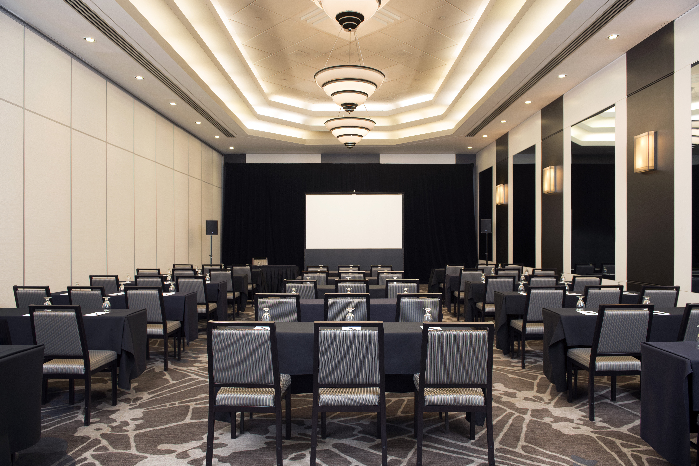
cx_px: 350
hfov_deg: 73.7
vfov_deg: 53.2
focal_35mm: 24
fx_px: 466
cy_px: 233
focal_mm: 24
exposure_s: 1/15
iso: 400
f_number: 5
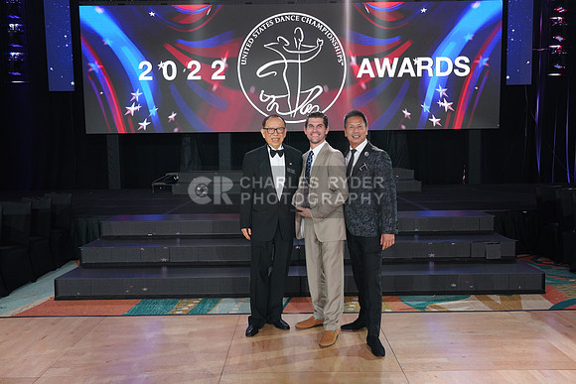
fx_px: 480
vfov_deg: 43.6
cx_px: 288
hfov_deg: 61.9
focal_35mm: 30
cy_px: 192
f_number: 6.3
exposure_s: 1/200
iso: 2500
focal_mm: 30
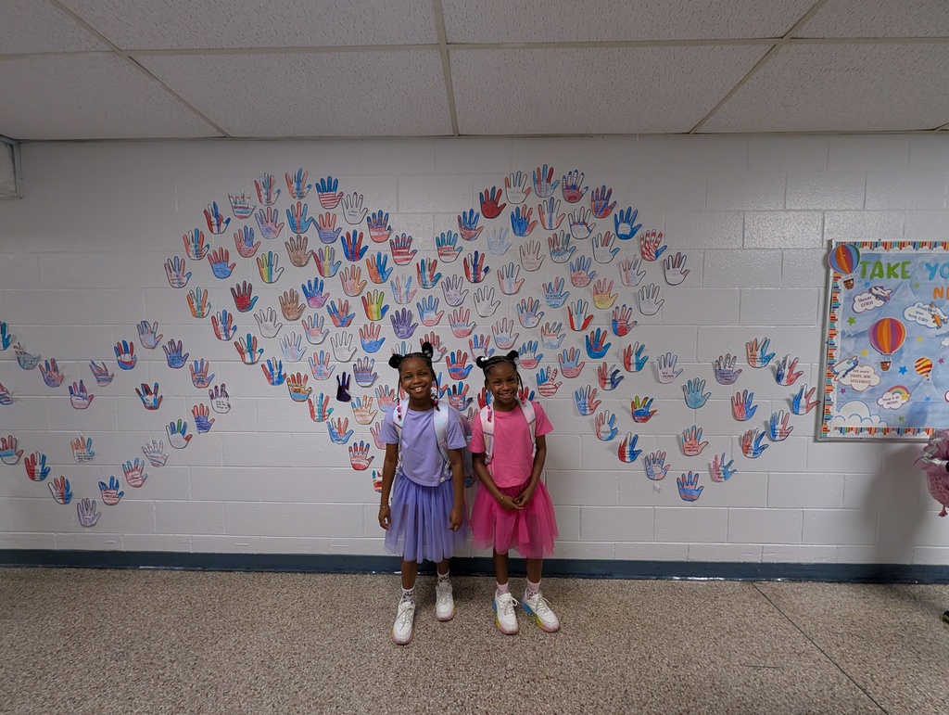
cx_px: 474
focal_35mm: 12
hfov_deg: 110.5
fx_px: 329
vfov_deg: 94.6
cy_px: 358
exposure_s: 1/120
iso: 346
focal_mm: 2.02
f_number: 1.7
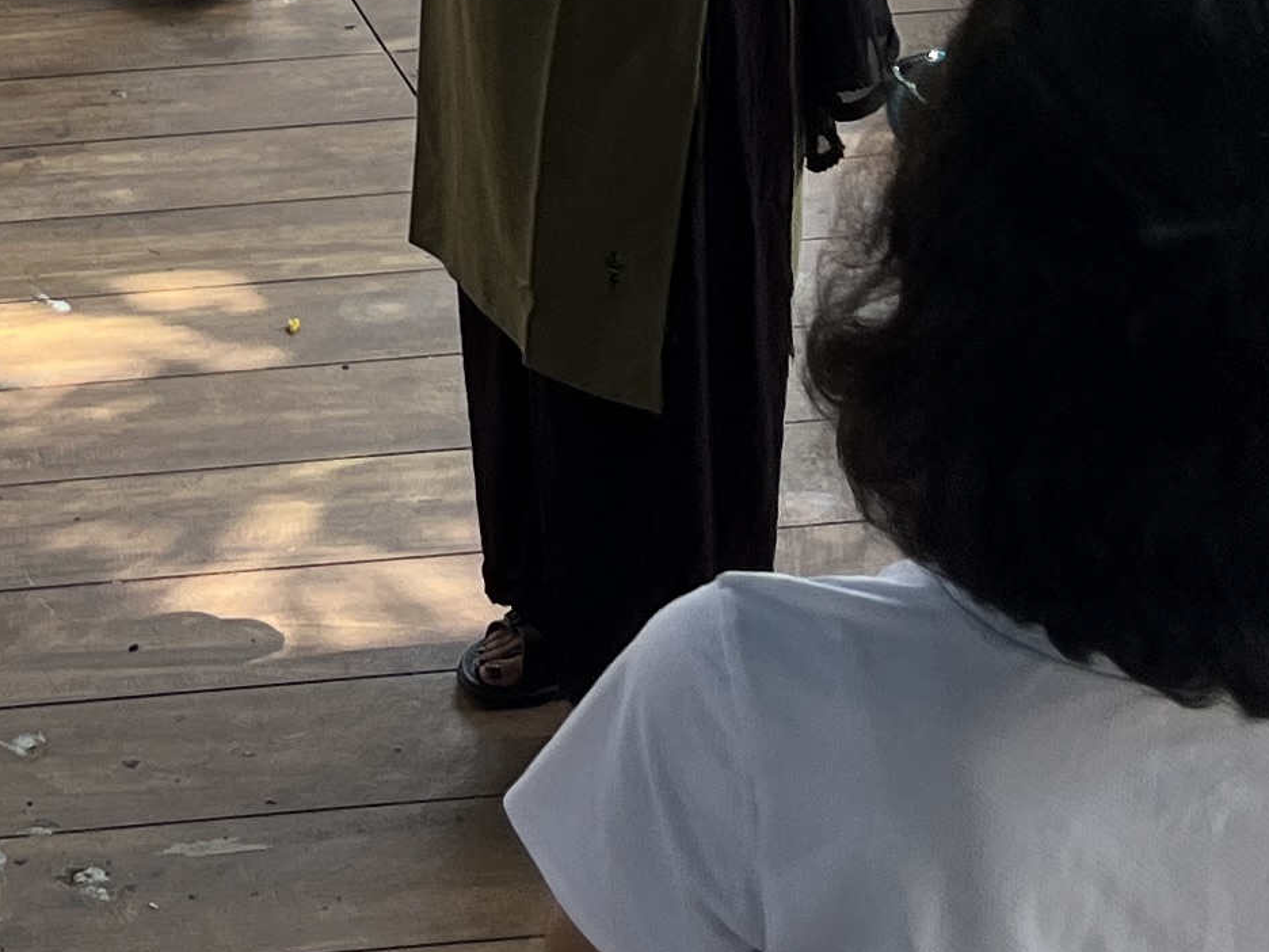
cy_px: -726
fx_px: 4106
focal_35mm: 112
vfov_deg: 12.2
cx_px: -371
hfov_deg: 16.6
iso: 50
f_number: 1.6
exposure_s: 1/459
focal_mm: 5.1
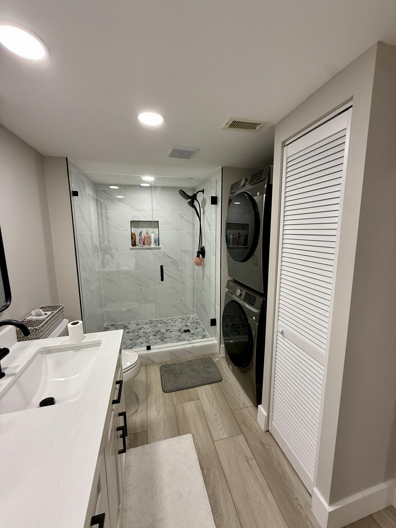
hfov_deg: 85.7
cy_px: 264
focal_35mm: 14
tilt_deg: -8.8
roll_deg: -0.2
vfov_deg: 102.1
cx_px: 198
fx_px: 214
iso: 200
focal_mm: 2.22
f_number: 2.2
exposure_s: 1/120
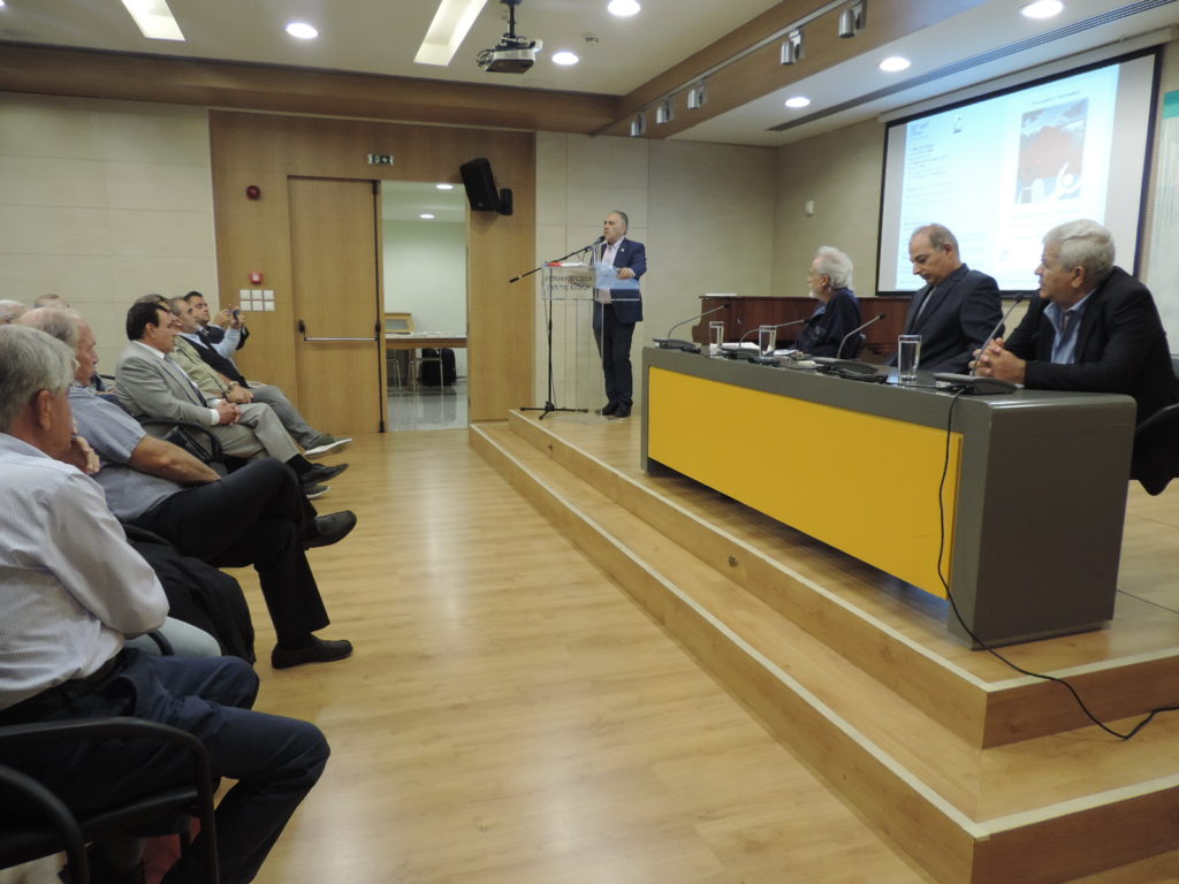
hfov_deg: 71.6
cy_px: 442
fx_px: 817
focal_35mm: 24
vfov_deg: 56.8
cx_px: 590
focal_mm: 4.3
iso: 320
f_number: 3
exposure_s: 1/30
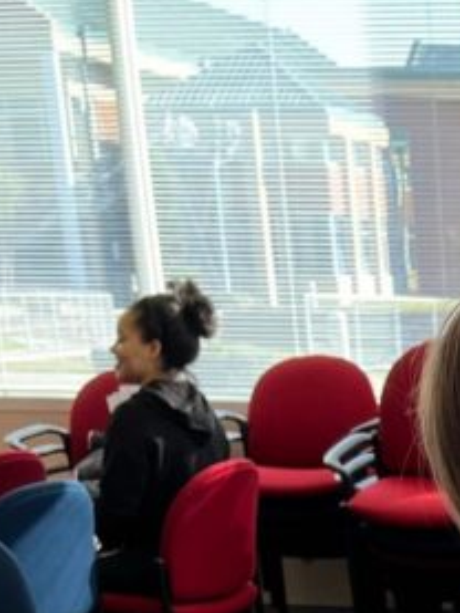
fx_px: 1700
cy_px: 1047
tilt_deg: -23.7
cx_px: 743
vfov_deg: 17.3
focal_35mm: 96
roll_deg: -0.2
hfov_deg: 14.2
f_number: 1.6
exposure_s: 1/122
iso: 64
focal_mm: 5.1
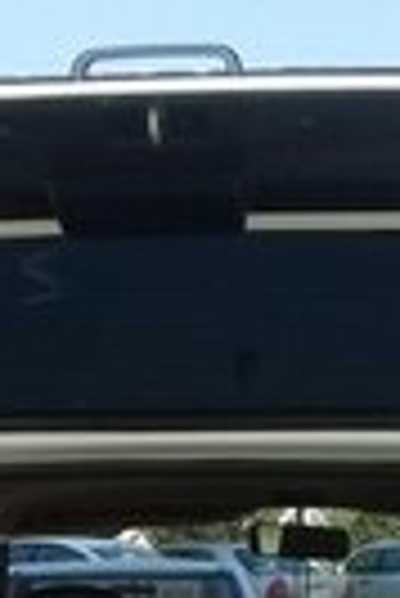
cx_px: 166
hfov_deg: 11.4
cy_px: 791
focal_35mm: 120
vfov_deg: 16.1
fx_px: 1995
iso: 50
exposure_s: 1/646
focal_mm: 3.3
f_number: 2.2
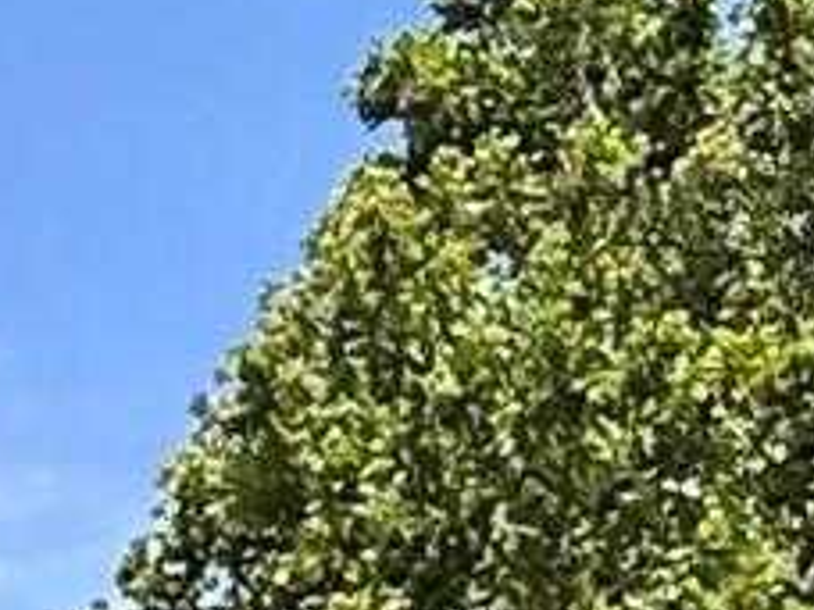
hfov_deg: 19.1
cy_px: 1917
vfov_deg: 10.2
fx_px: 2304
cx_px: -102
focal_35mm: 98
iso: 50
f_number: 2.2
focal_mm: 2.22
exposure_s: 1/2165
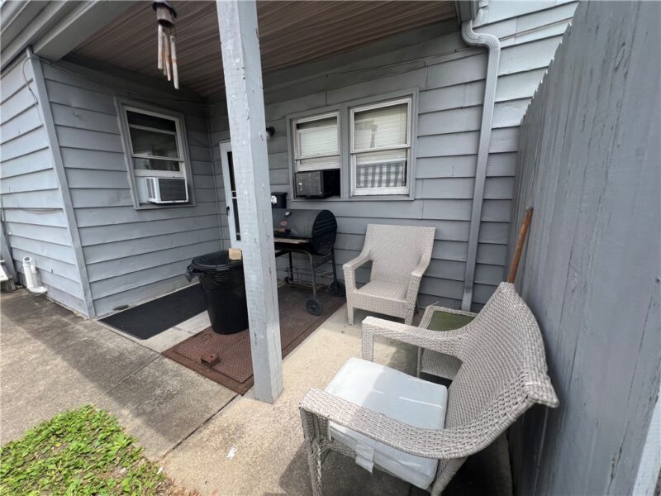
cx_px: 330
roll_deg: +2.8
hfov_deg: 106.2
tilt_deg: -11.1
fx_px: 248
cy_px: 248
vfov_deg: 89.9
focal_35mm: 13
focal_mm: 1.57
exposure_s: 1/518
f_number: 1.8
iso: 32
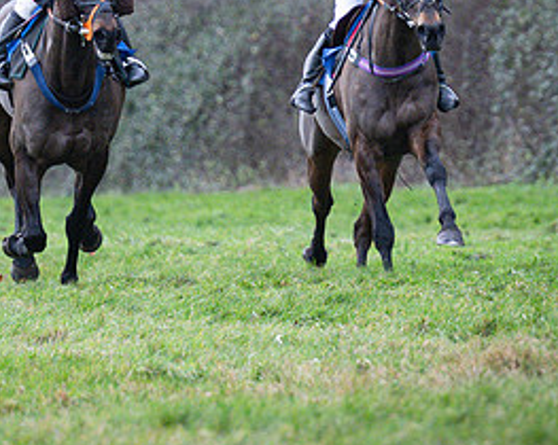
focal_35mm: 839
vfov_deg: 1.8
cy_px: -131
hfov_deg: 2.3
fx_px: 13846
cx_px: 431
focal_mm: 150
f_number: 2.8
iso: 800
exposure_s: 1/1600
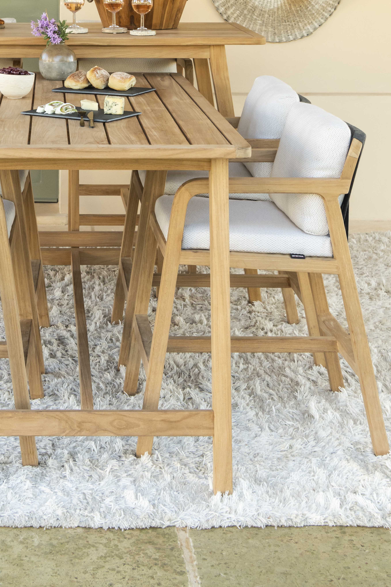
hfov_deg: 17.5
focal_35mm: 77
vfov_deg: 25.2
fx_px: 1254
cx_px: 51
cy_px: 22
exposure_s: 1/125
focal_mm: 38
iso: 400
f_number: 8
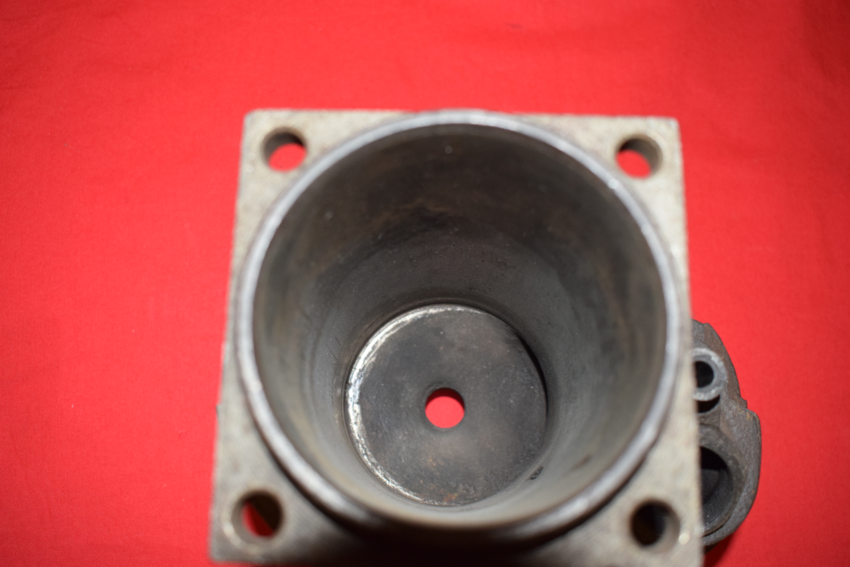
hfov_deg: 55.1
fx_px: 815
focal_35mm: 34
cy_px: 284
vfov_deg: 38.4
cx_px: 425
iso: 1250
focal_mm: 23
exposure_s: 1/160
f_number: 5
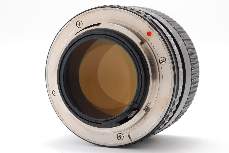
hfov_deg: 24.6
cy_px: 76
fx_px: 525
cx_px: 114
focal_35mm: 82
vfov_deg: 16.6
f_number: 18
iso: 400
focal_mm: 55
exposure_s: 1/100
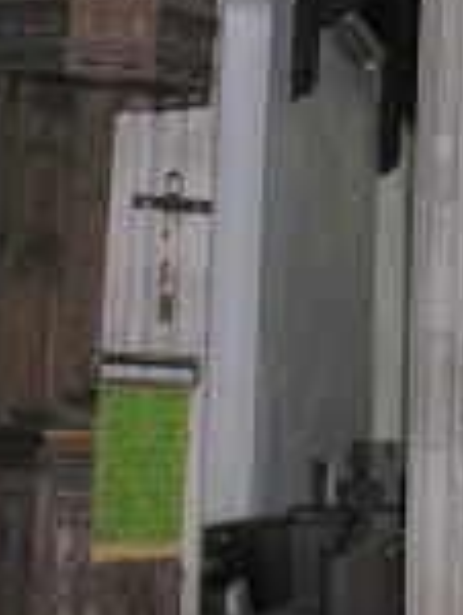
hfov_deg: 13.2
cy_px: -4
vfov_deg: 17.9
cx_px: 666
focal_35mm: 107
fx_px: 1903
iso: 142
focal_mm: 8.9
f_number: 2.8
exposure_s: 1/60.1
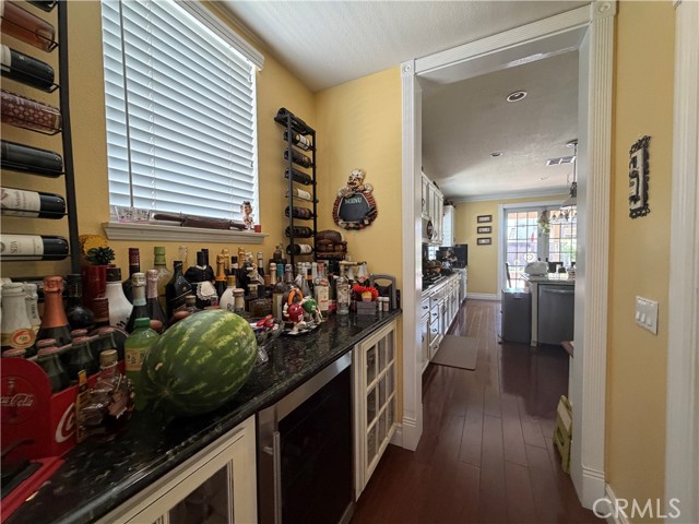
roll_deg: -0.1
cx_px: 350
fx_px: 283
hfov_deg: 102.1
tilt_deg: -2.1
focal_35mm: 14
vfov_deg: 85.7
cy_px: 262
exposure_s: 1/60
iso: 320
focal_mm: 2.22
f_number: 2.2
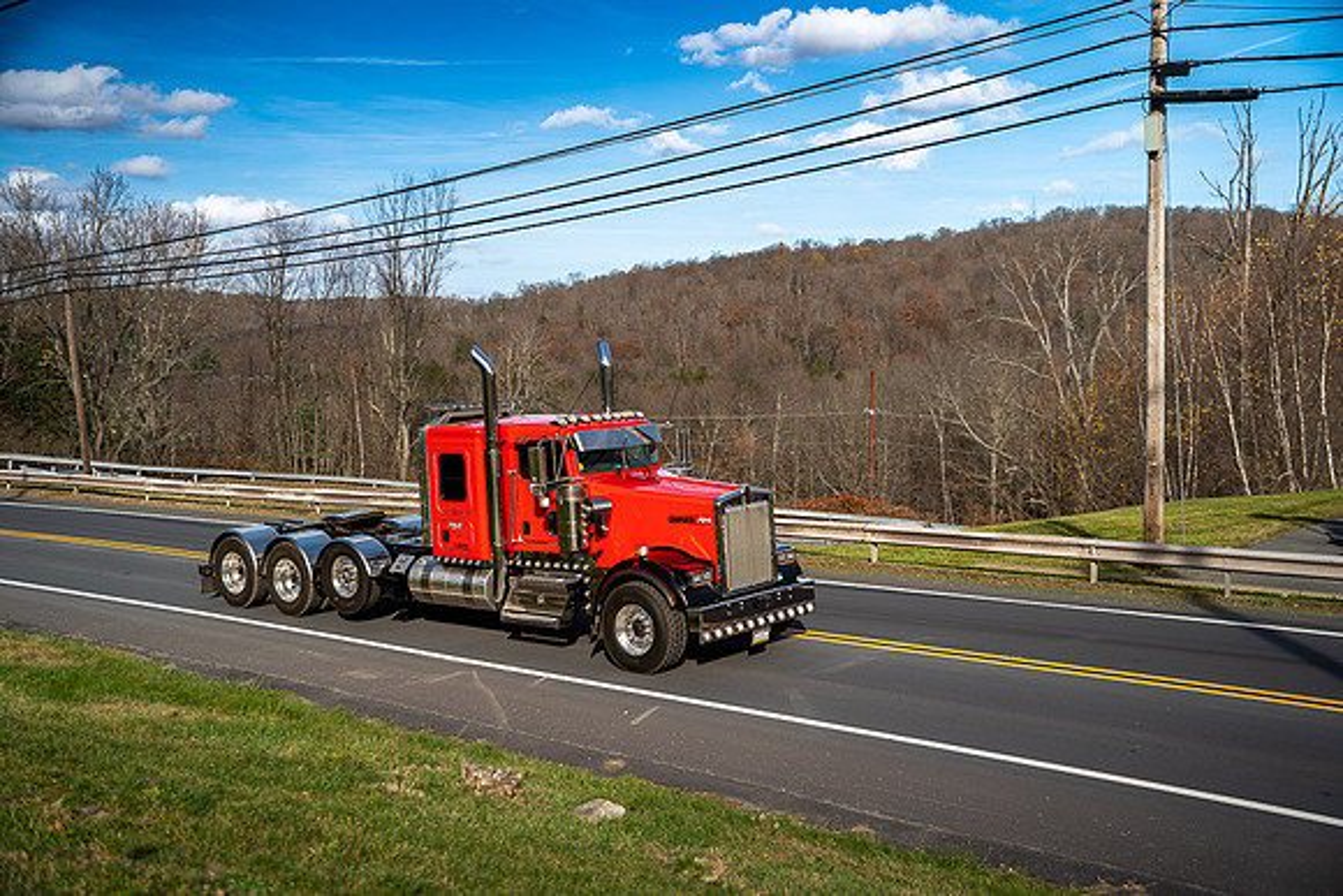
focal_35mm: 38
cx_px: 672
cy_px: 448
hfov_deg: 50.7
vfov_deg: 35.1
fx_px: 1418
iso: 125
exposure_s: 1/160
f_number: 2.2
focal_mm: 38
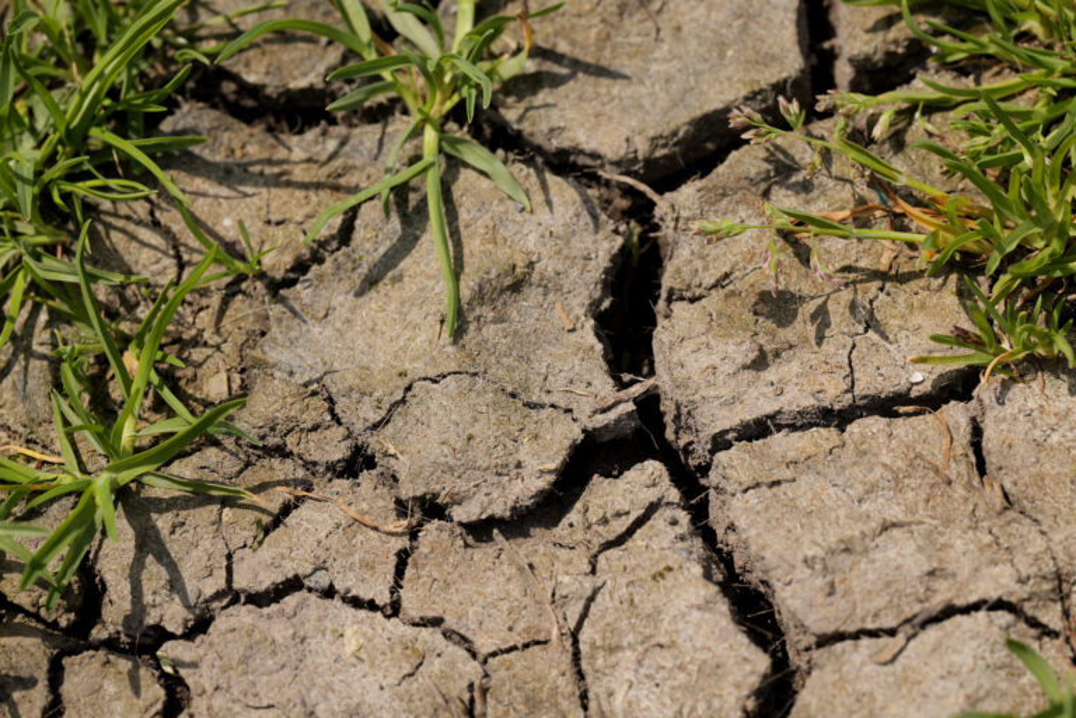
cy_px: 359
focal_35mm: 105
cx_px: 538
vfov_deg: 13.0
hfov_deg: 19.5
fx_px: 3138
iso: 800
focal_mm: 105
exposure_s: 1/1000
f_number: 9
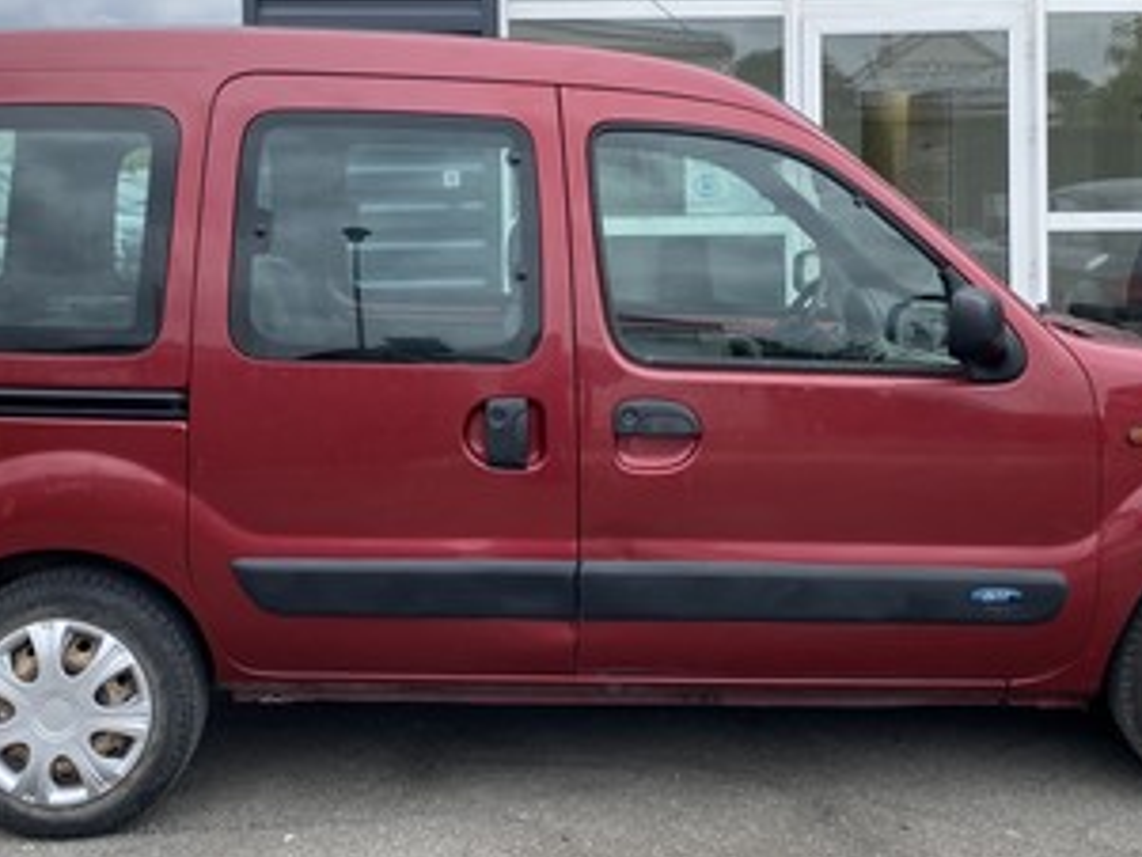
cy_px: 195
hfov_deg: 42.9
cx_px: 588
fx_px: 1452
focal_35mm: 44
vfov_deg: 32.2
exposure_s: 1/724
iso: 32
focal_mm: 4.25
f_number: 1.8
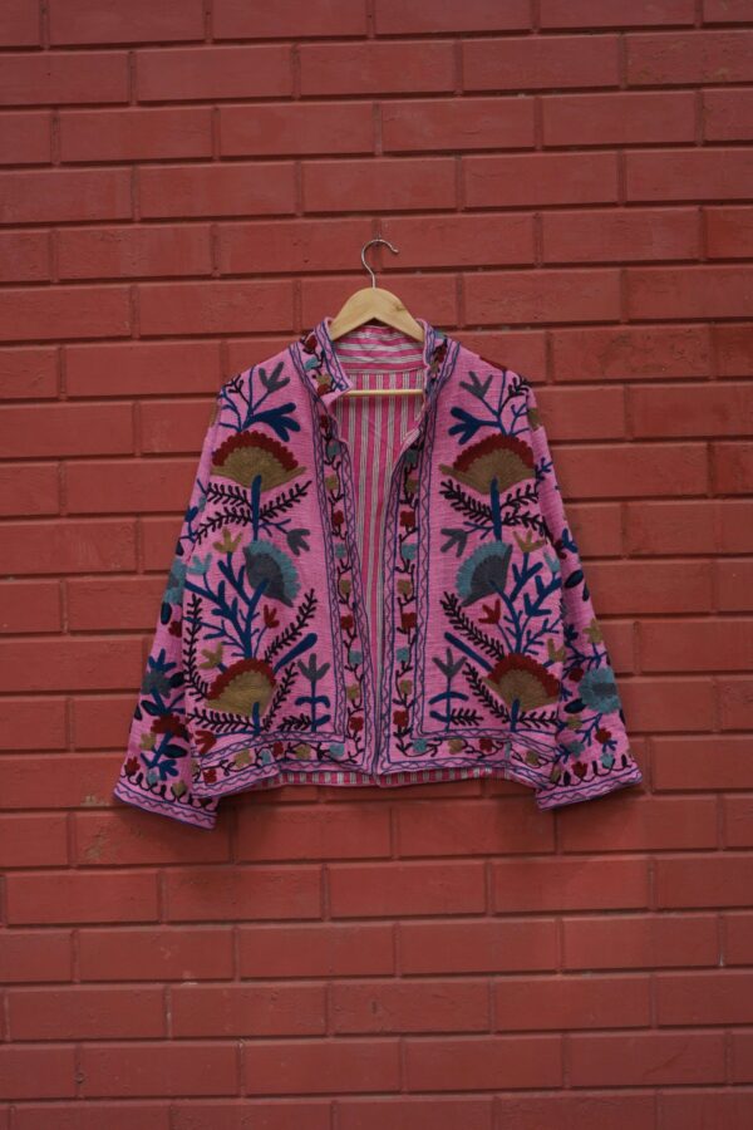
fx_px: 1569
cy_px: 565
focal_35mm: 50
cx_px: 376
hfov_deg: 27.0
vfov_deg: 39.6
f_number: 7.1
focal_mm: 50
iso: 500
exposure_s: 1/160
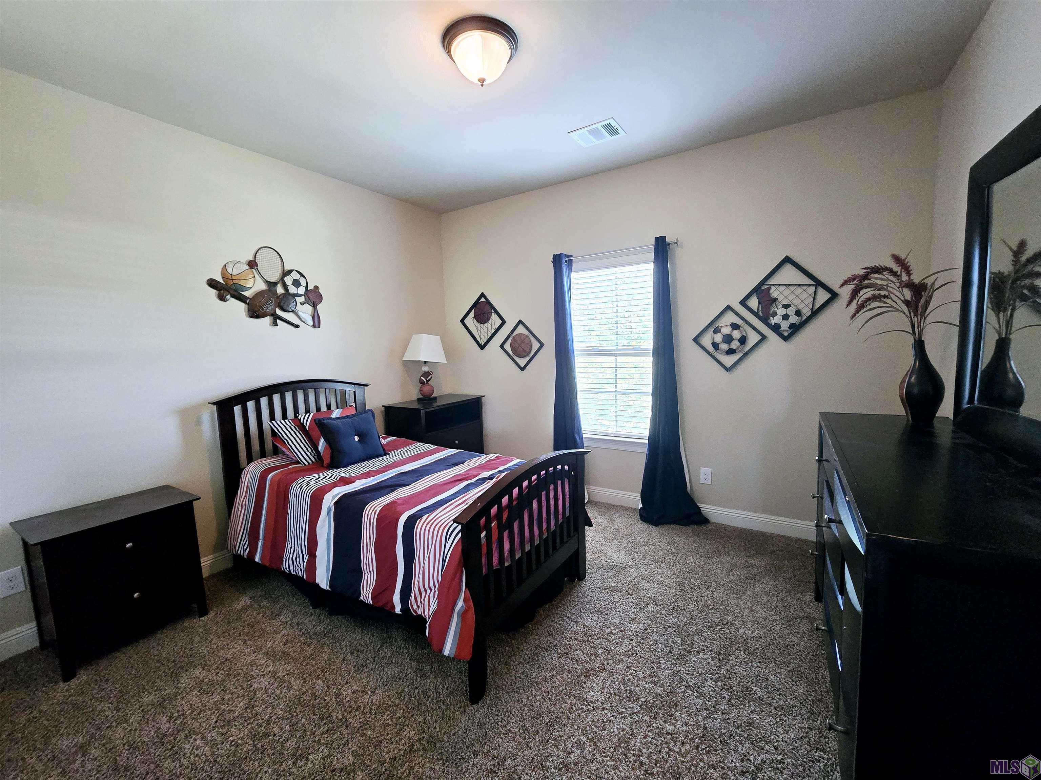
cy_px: 390
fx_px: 391
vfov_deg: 89.9
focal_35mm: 13
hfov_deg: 106.2
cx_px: 520
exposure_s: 1/60.2
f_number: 2.2
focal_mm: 2.2
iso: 500
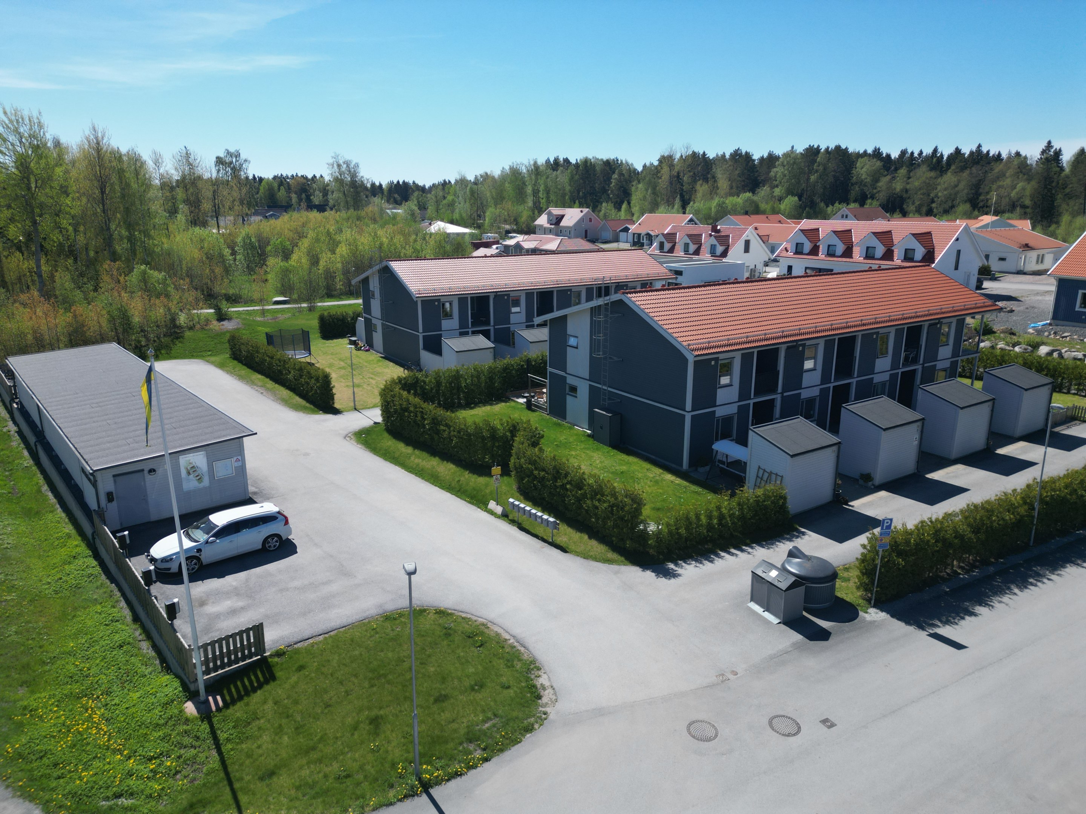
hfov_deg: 71.6
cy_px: 407
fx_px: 753
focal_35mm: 24
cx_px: 543
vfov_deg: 56.8
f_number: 1.7
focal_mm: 6.72
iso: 130
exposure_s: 1/3000
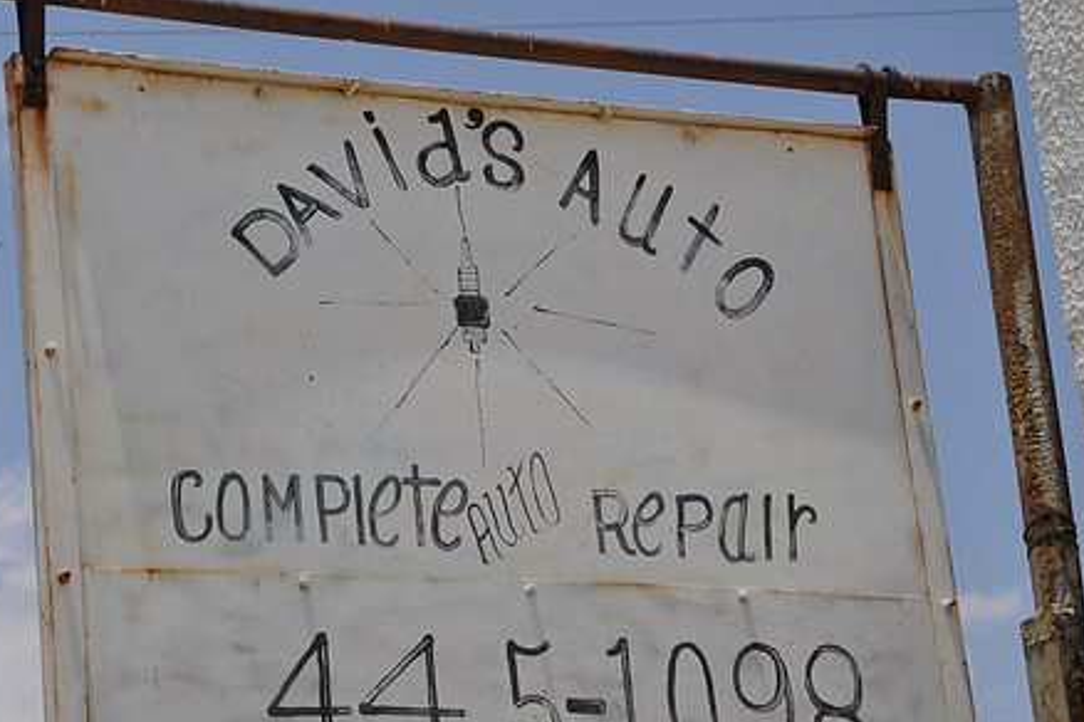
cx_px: 483
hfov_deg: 15.6
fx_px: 3944
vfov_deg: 10.5
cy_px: 429
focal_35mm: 131
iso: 200
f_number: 9
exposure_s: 1/320
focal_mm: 66
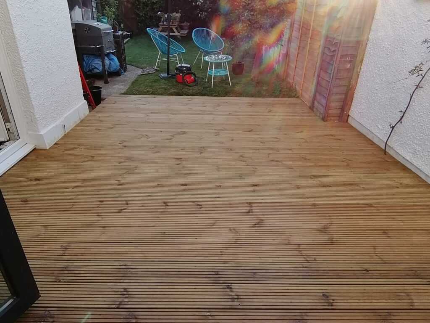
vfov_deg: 74.7
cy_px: 162
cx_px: 215
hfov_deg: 91.0
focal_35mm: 17
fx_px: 211
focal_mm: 2.8
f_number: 2.4
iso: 800
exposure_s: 1/18
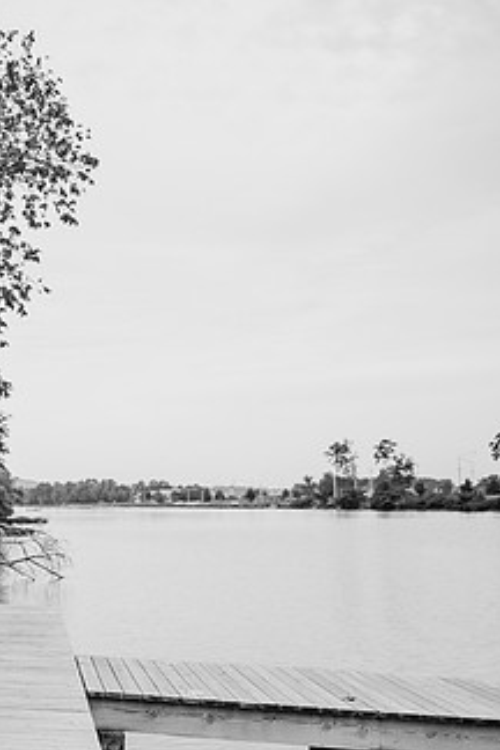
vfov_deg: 45.2
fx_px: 896
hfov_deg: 27.2
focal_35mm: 43
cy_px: 441
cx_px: -113
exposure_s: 1/800
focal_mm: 24
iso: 200
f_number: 2.8
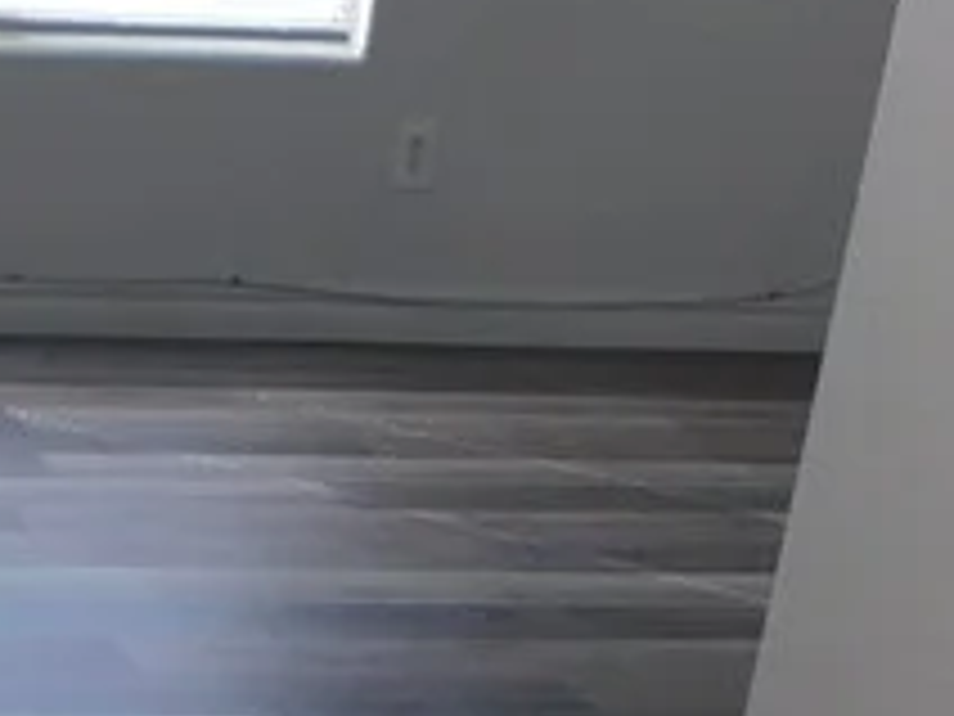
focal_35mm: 111
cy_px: 1590
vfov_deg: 11.5
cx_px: -360
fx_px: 3059
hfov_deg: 16.5
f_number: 3
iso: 140
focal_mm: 4
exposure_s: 1/30
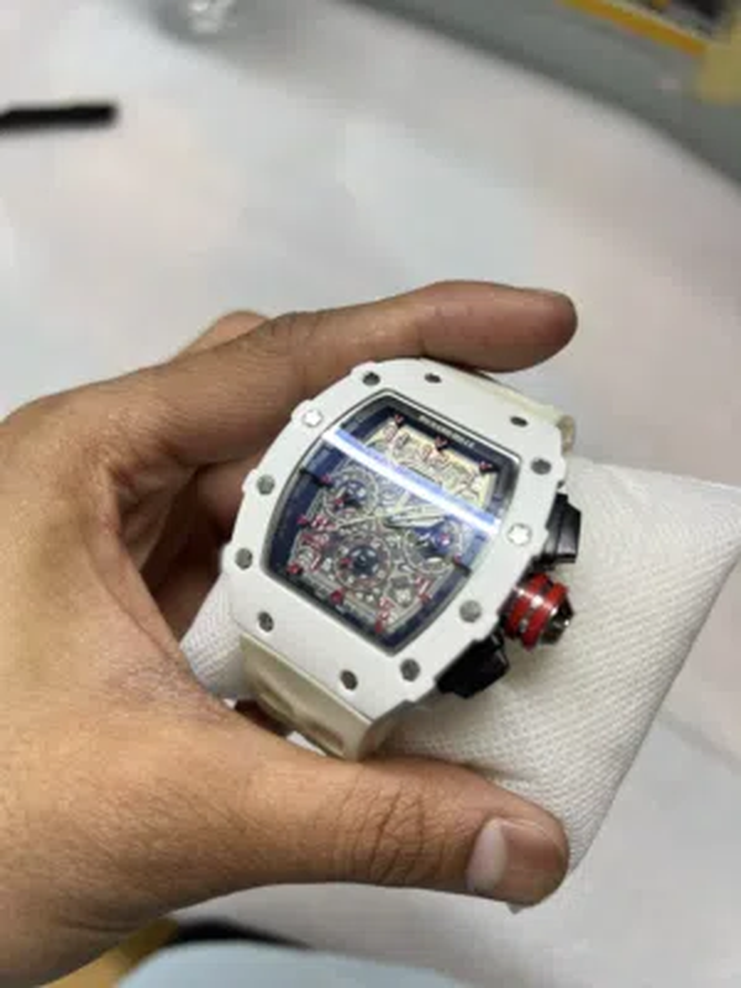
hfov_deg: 53.1
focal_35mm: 26
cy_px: 494
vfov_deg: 67.3
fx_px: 742
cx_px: 370
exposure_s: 1/50
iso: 80
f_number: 1.5
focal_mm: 5.7
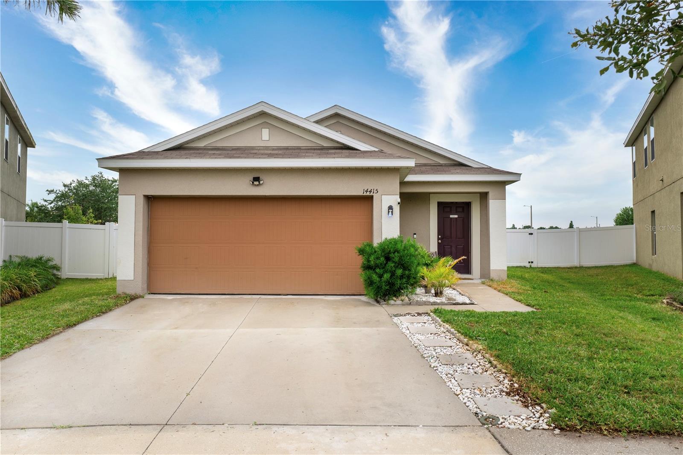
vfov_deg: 69.2
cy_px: 228
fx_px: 330
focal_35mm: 17
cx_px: 342
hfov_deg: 92.0
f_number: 7.1
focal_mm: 17.4
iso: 100
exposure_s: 1/1000
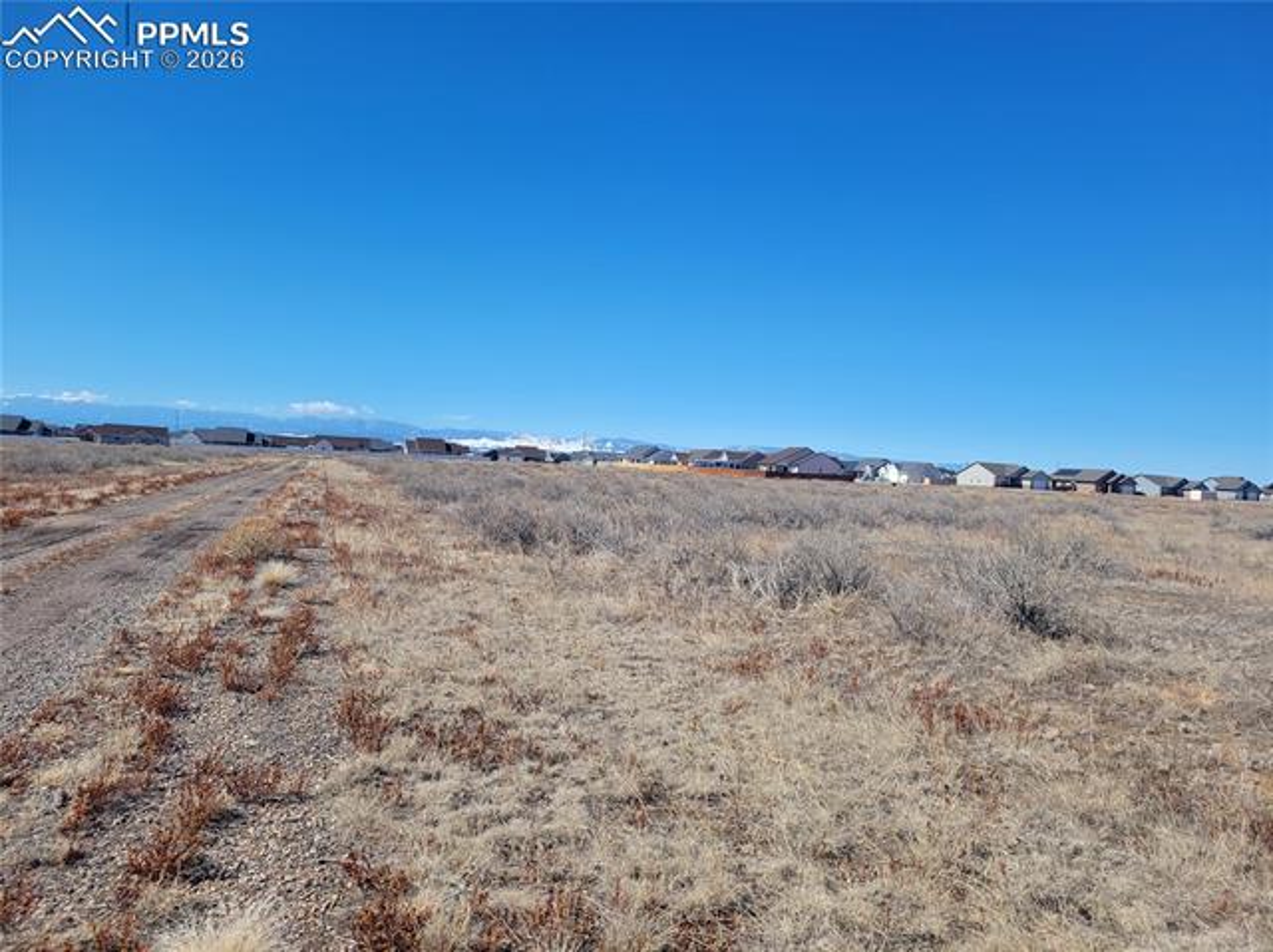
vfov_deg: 53.0
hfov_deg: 67.3
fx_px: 955
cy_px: 476
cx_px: 636
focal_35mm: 26
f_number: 1.8
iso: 40
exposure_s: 1/3255
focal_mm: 5.4
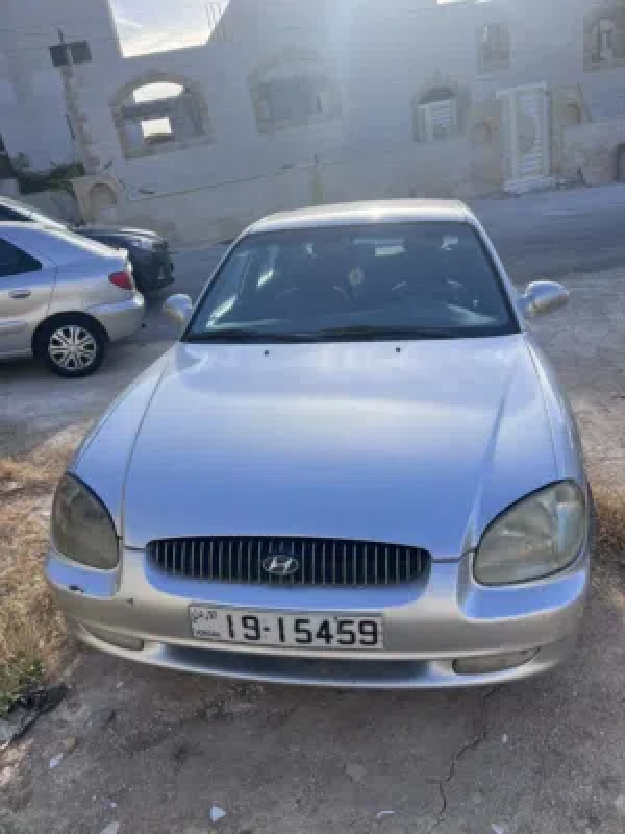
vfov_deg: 67.3
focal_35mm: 26
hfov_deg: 53.1
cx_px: 312
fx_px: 626
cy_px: 417
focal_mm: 5.7
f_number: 1.5
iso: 50
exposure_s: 1/1972
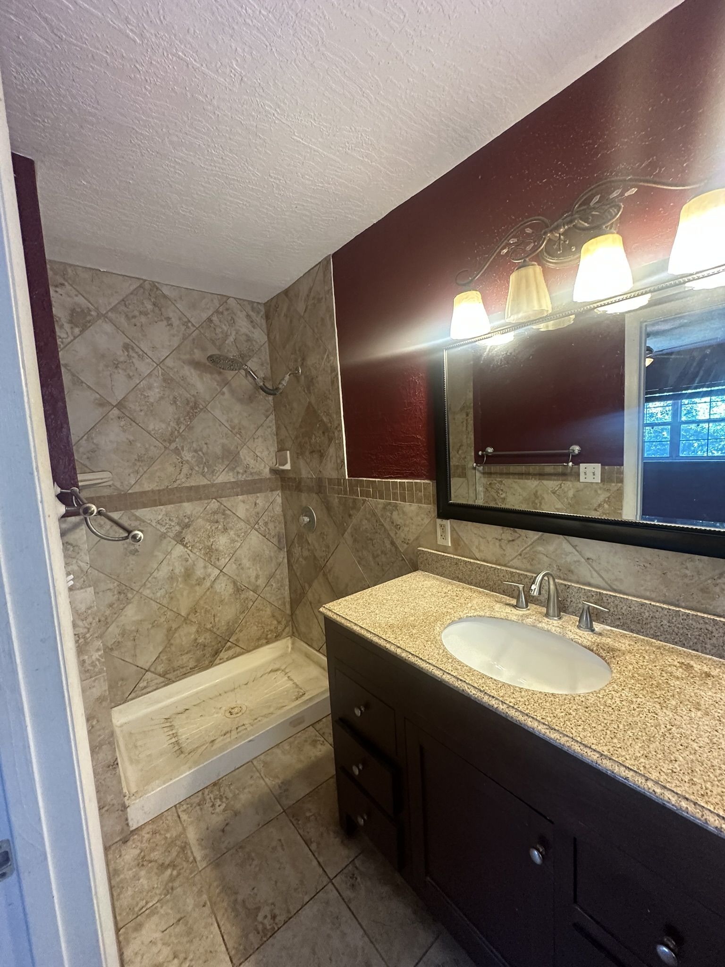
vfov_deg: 102.1
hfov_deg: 85.7
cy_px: 484
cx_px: 362
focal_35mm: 14
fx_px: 391
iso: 400
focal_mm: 2.22
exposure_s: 1/60
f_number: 2.2
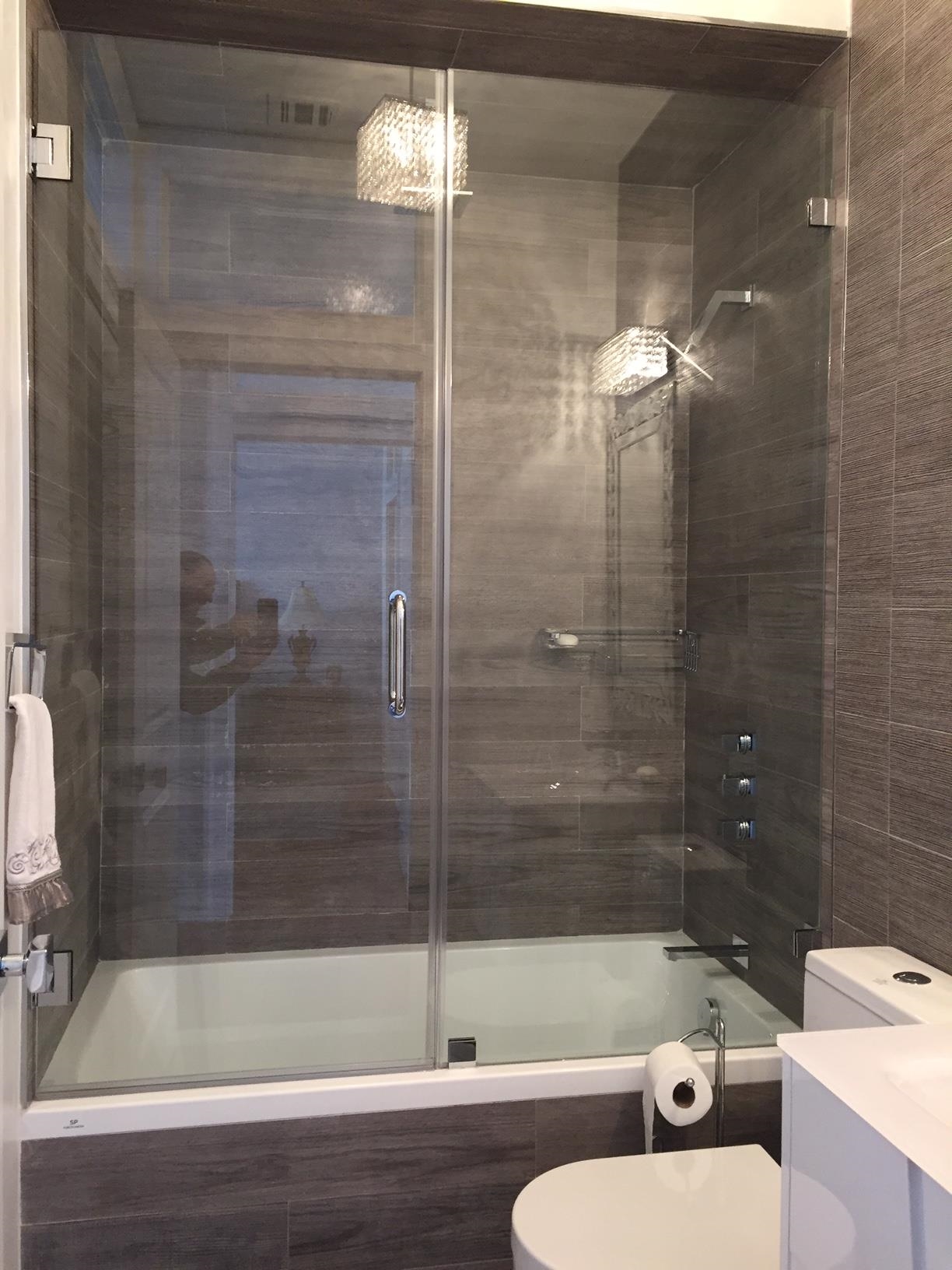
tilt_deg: -1.1
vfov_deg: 61.7
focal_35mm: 29
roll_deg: -0.2
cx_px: 476
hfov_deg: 48.2
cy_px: 635
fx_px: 1063
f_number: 2.2
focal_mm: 4.15
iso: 125
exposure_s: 1/30
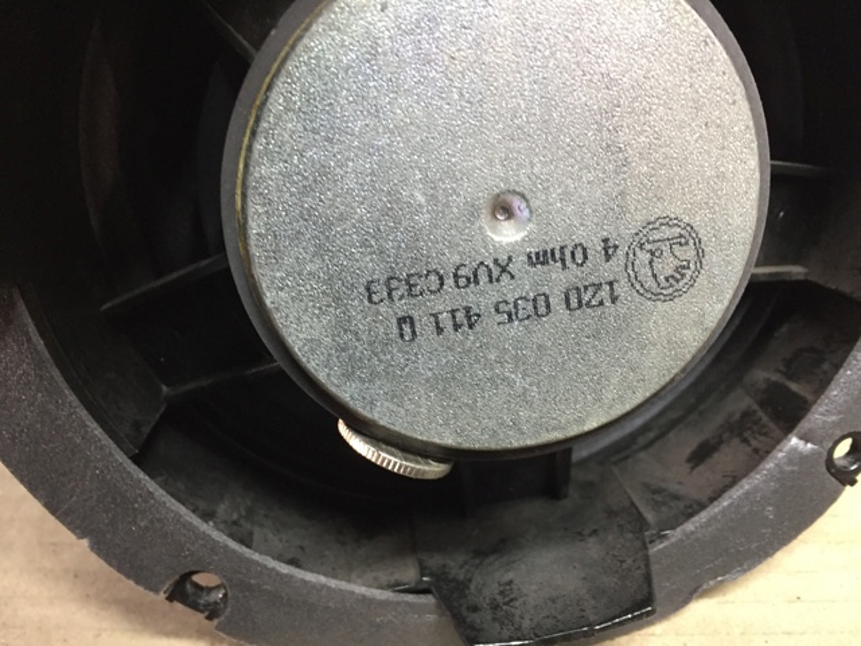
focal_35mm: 29
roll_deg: +7.2
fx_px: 721
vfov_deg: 48.2
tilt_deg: -37.2
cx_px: 430
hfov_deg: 61.7
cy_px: 323
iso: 200
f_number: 2.2
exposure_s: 1/33
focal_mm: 4.15
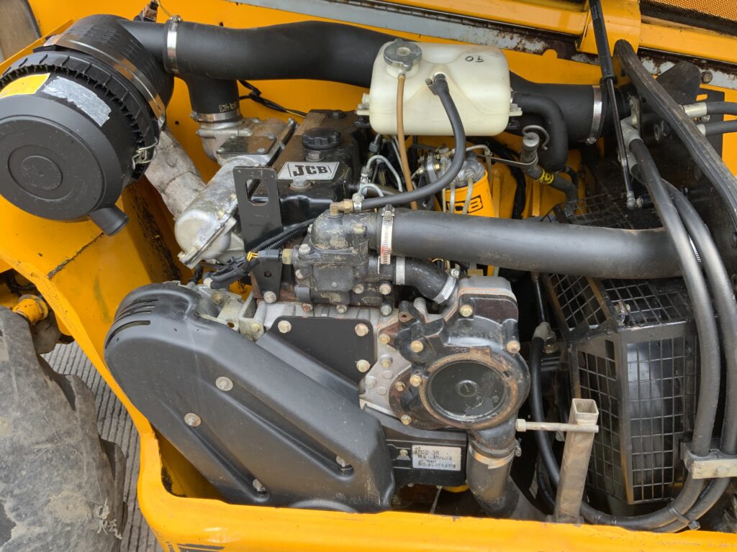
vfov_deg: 48.2
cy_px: 276
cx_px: 368
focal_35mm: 29
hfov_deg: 61.7
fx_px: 617
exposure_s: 1/133
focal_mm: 3
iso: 16
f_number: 1.8
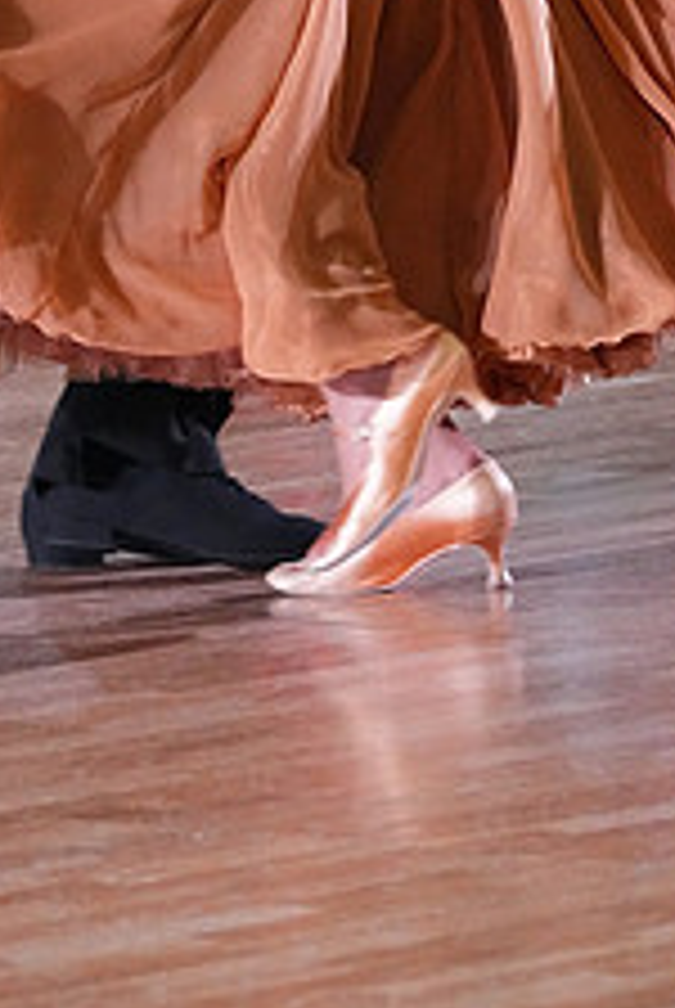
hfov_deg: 2.7
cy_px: -238
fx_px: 14495
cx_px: -7
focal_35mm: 517
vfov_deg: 4.0
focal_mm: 200
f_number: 5
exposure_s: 1/400
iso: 10000
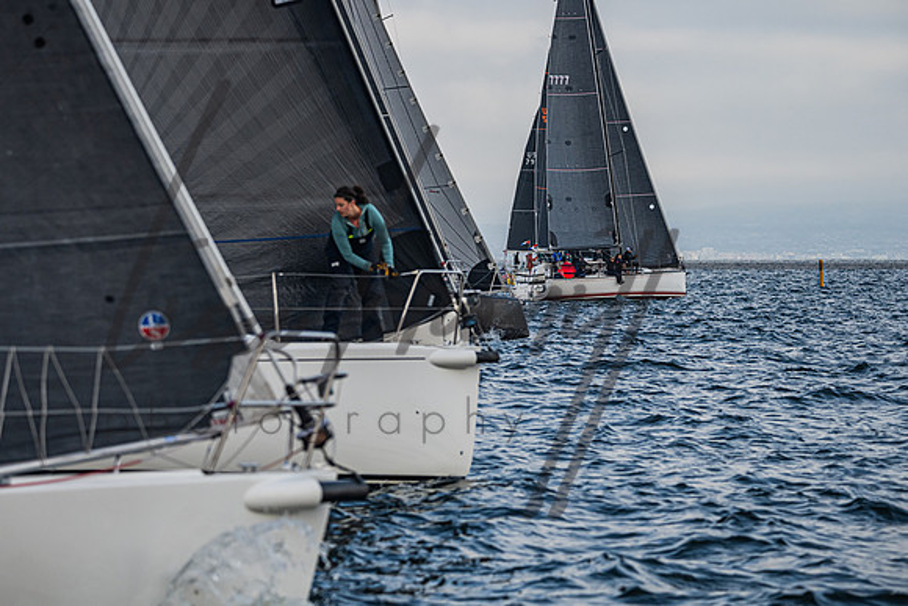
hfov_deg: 10.8
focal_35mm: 190
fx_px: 4789
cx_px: 427
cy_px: 249
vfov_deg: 7.2
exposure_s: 1/1600
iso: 400
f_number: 5.6
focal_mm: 160
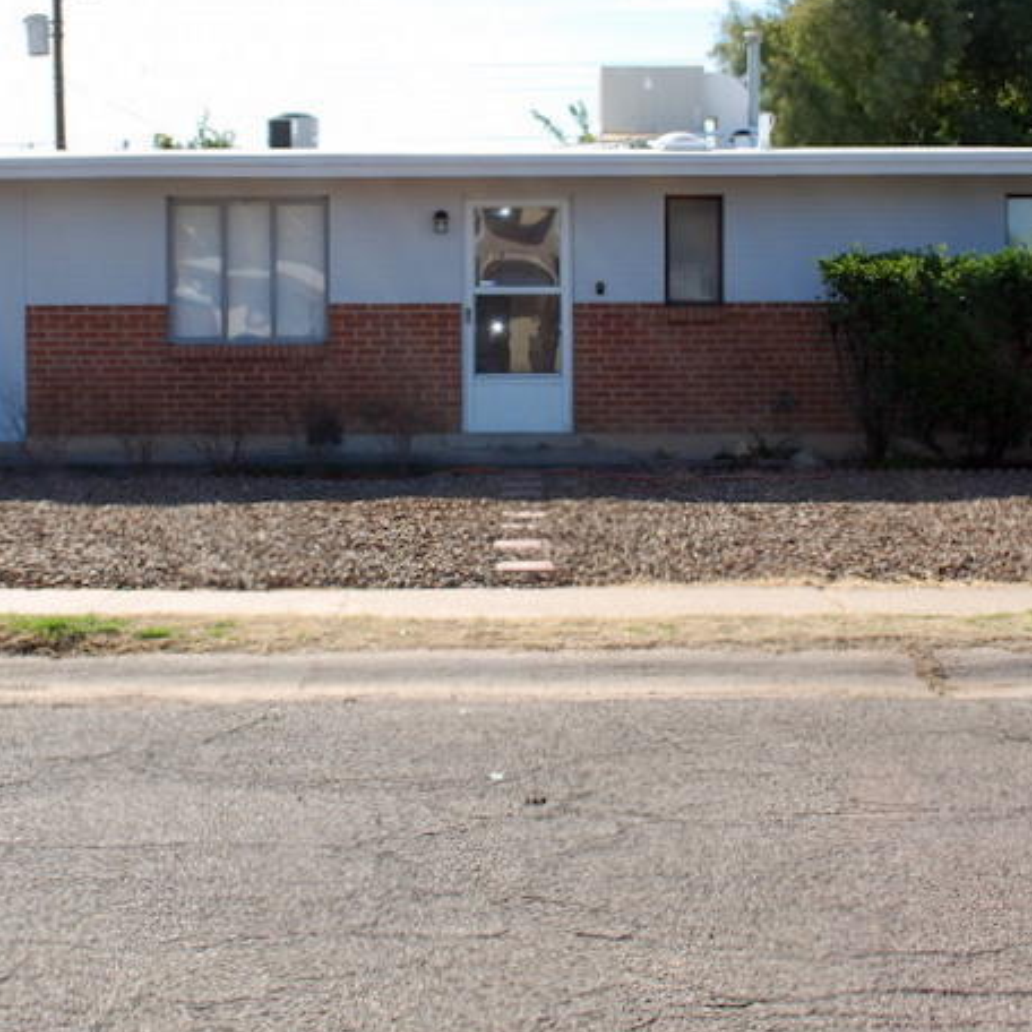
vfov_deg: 27.1
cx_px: 541
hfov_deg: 27.3
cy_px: 347
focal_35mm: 63
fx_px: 2125
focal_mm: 22
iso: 100
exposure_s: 1/200
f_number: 7.1
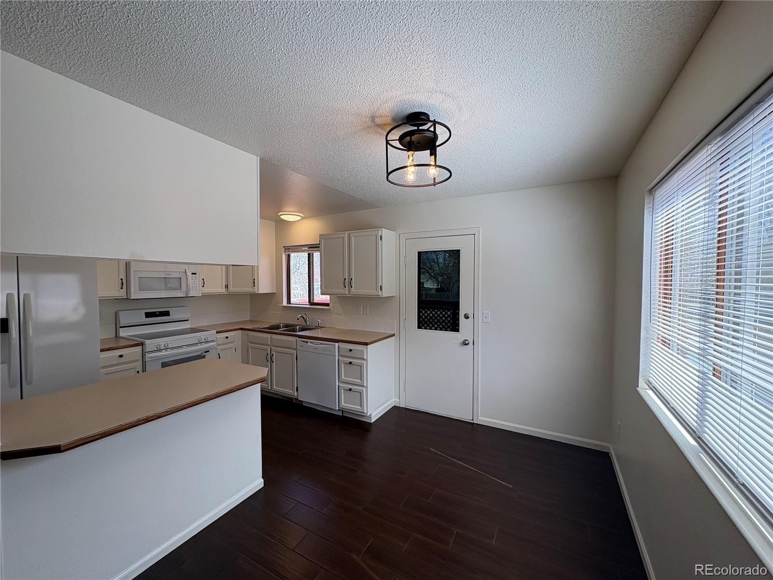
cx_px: 386
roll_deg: +0.0
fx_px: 313
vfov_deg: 85.7
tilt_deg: -1.0
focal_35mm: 14
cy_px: 290
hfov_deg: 102.1
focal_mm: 2.22
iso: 64
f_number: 2.2
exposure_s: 1/171
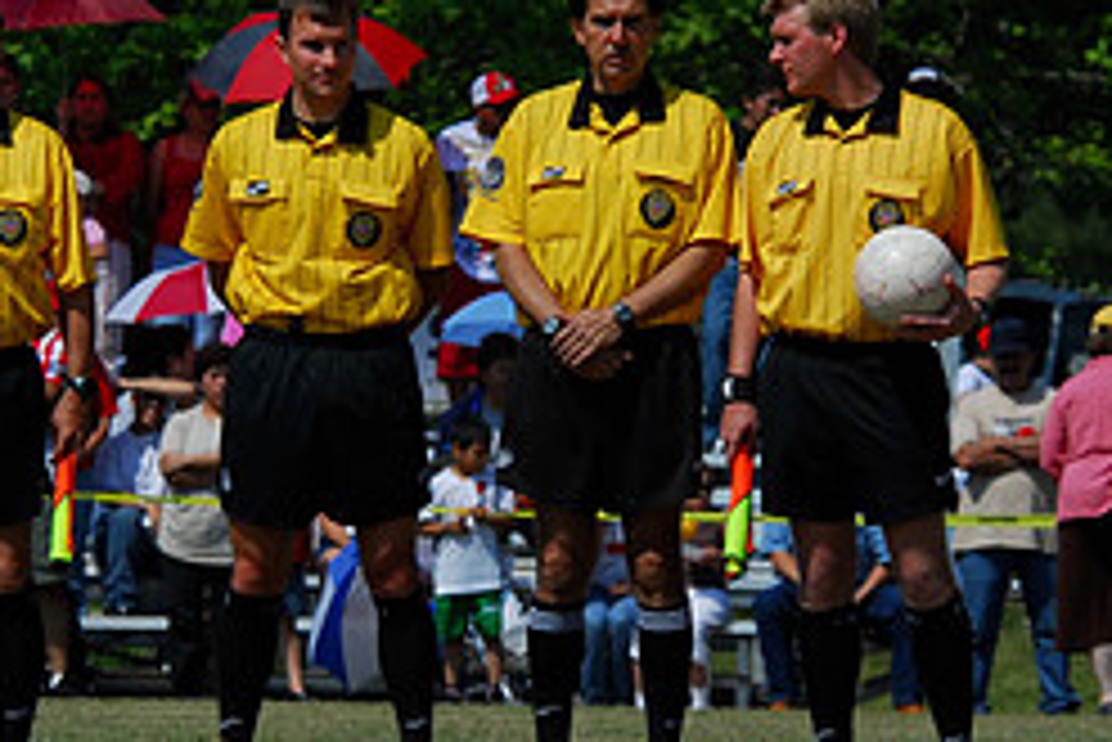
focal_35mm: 616
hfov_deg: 3.3
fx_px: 19043
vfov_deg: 2.2
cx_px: 396
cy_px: 319
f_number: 7.1
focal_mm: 175
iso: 100
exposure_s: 1/200
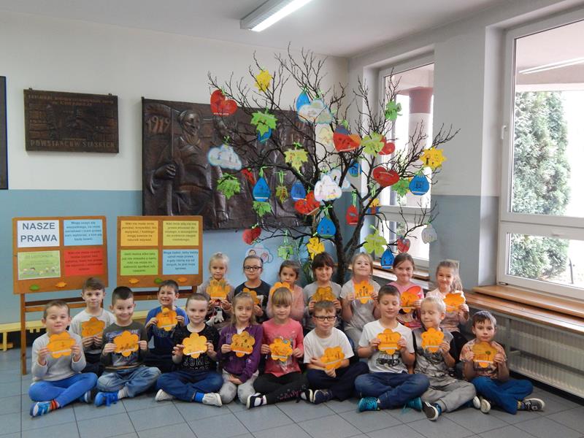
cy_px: 219
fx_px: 523
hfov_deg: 58.4
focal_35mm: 31
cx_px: 292
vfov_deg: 45.4
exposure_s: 1/30
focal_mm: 5.6
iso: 500
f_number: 3.2
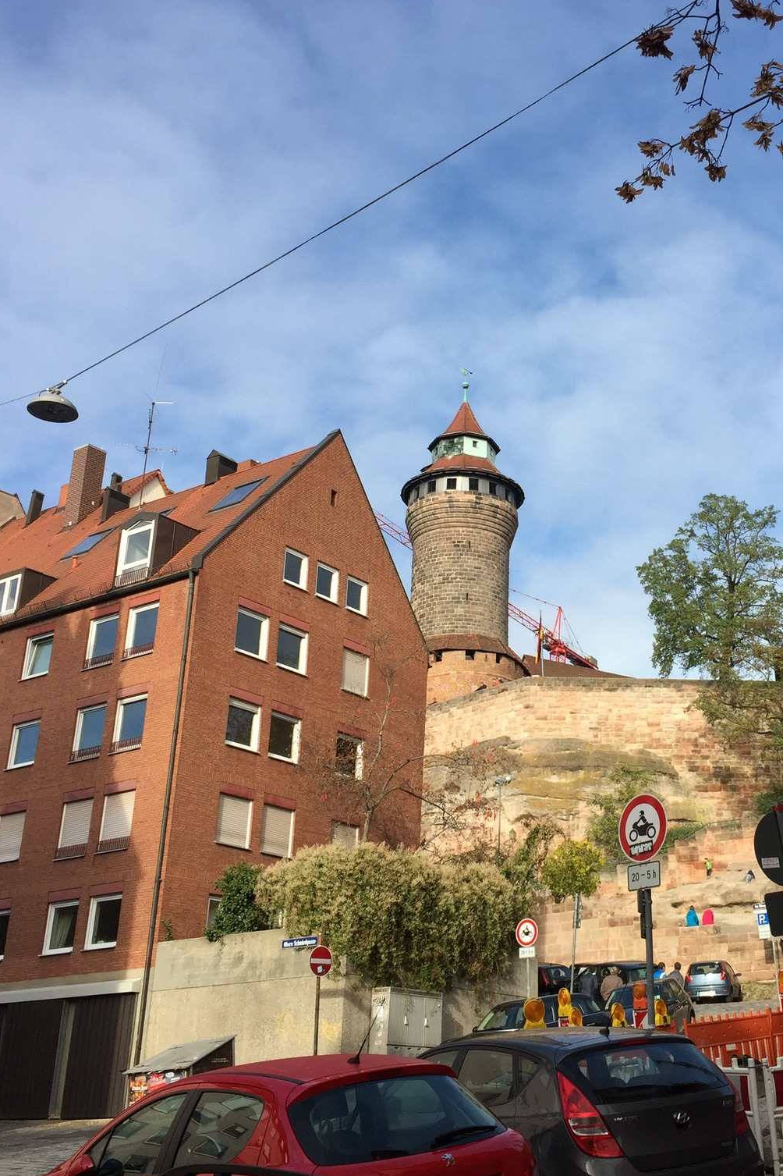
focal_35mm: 41
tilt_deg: +21.0
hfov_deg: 32.2
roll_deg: +0.0
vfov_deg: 47.4
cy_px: 581
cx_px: 558
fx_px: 1338
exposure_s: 1/1319
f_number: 2.2
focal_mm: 4.15
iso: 32
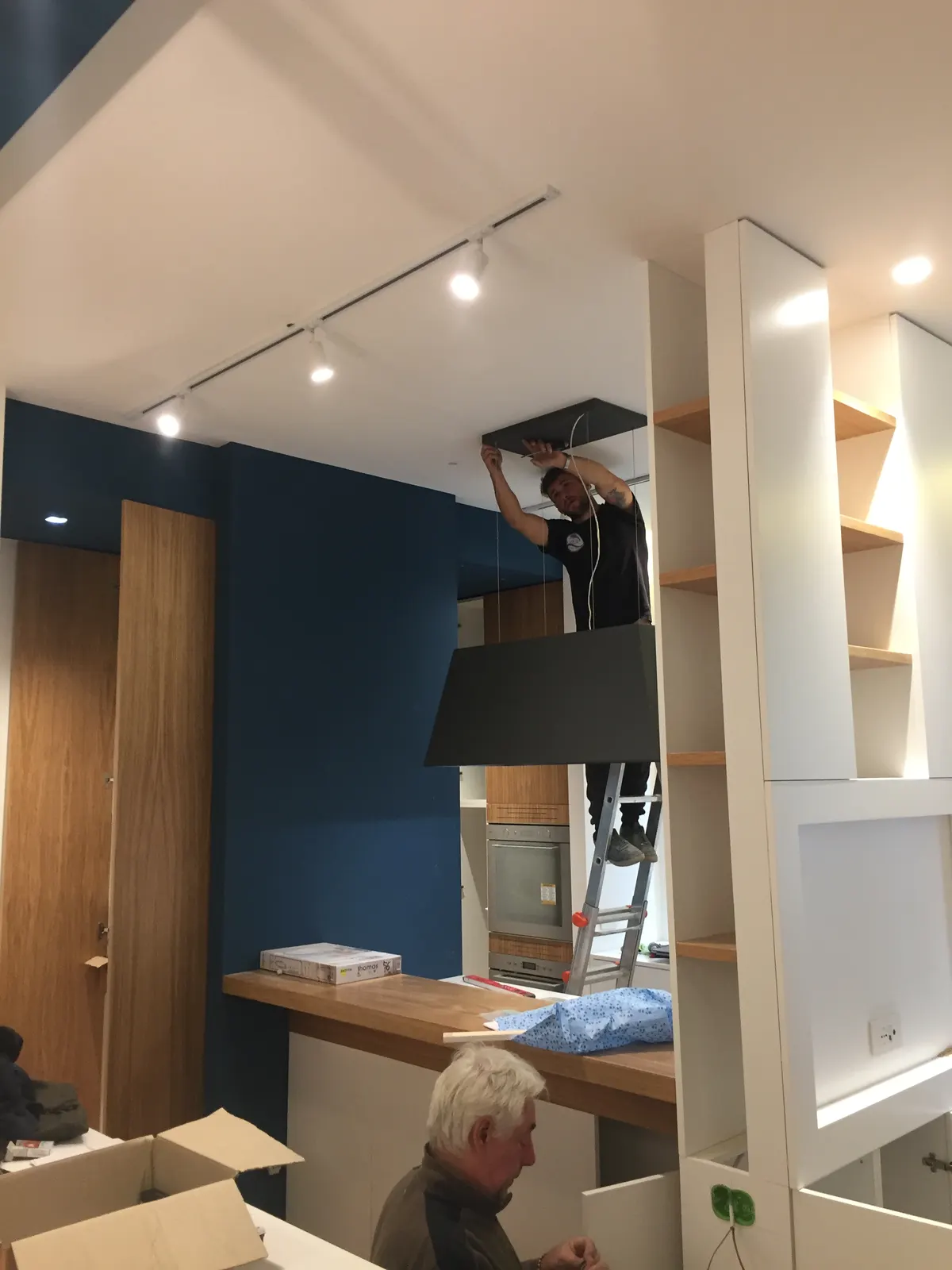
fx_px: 1063
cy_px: 635
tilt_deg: +8.2
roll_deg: +0.2
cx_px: 476
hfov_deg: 48.2
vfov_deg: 61.7
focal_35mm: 29
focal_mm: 4.15
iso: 160
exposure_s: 1/33
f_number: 2.2
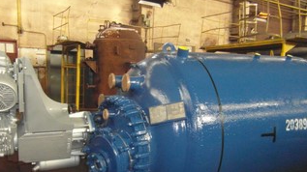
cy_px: 110
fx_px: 269
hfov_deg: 59.5
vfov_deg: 35.3
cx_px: 152
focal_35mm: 33
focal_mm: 4
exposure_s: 1/30
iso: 640
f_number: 3.2
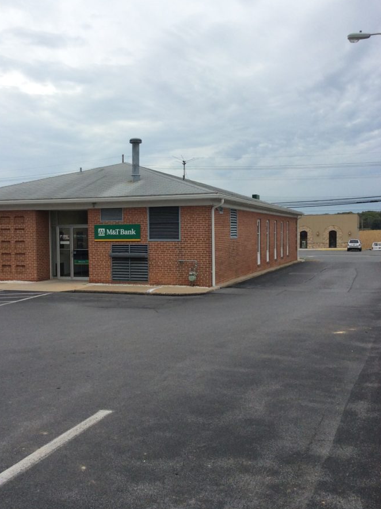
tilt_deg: -3.5
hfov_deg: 38.5
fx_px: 544
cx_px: 167
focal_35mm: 37
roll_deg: +1.0
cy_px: 260
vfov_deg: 50.2
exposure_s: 1/706
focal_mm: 3.3
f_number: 2.4
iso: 32
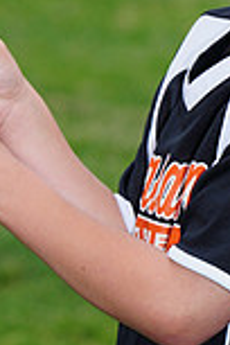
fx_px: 6507
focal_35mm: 679
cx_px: 195
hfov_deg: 2.0
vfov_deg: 3.0
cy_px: -131
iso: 200
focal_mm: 179
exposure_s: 1/200
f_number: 8
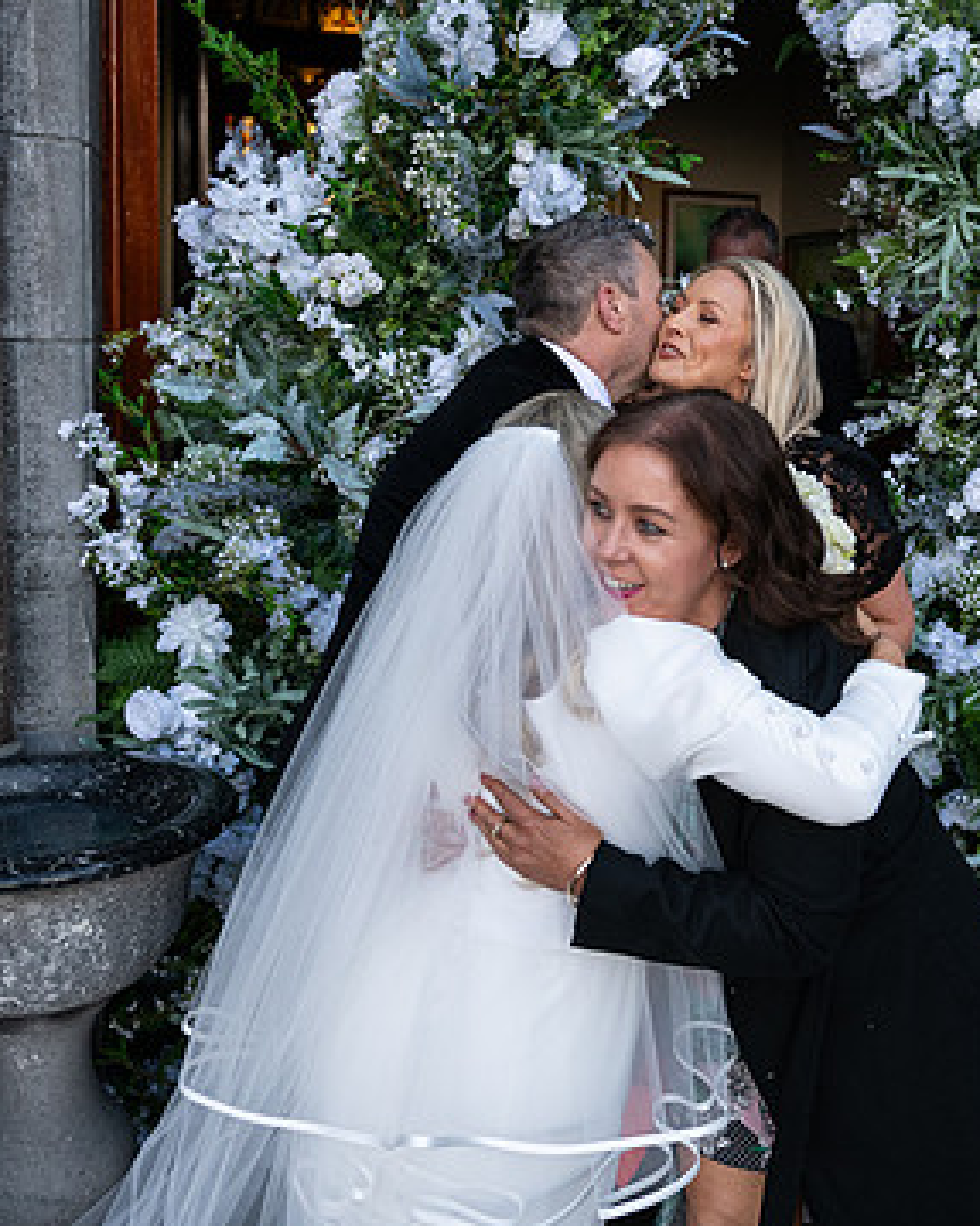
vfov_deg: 44.8
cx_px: 734
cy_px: 572
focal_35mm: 41
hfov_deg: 35.7
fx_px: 1487
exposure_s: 1/1600
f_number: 3.5
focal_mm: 27
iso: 500
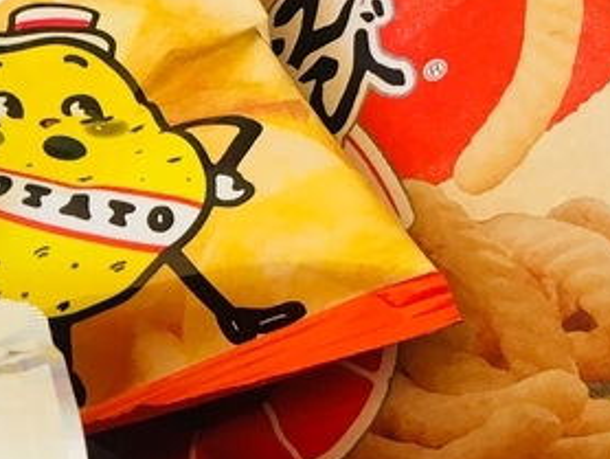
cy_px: 314
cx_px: -114
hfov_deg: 15.2
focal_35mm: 125
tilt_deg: -50.1
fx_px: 2205
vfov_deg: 11.9
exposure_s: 1/30
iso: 50
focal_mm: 4.15
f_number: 2.2
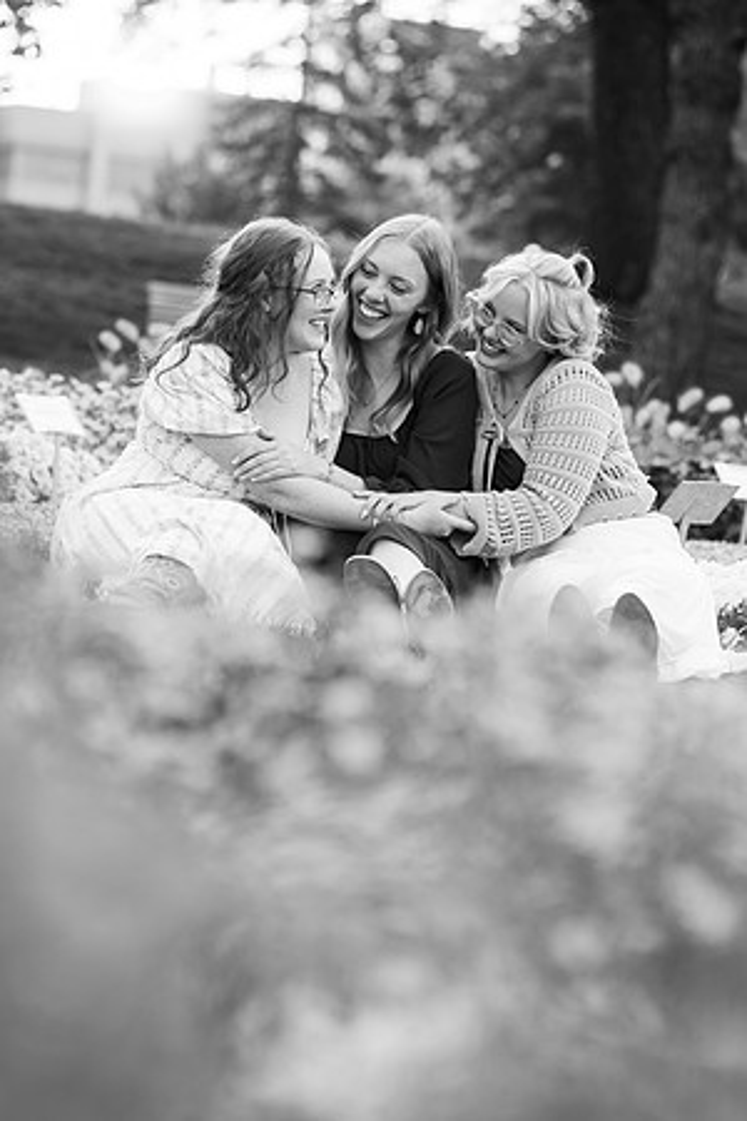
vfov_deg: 12.1
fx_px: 5291
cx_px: 374
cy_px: 560
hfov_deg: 8.1
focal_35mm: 170
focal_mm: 170
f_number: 5.6
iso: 1000
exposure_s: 1/100
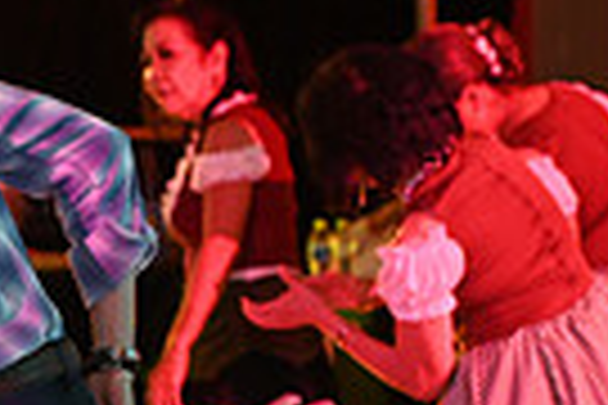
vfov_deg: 4.6
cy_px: 326
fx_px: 5083
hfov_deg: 6.7
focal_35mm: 301
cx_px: -545
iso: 3200
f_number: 3.5
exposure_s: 1/200
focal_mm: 70
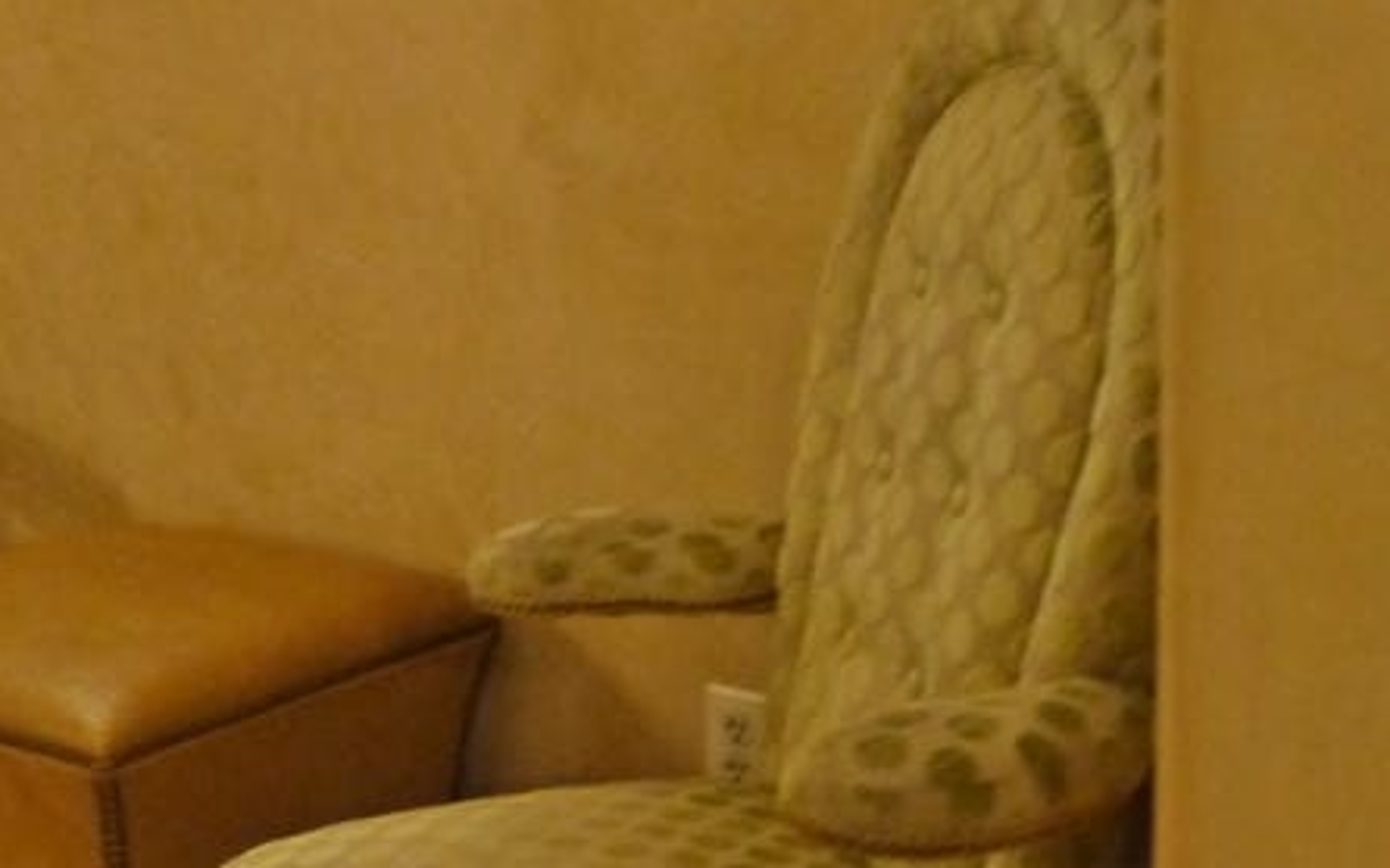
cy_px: 674
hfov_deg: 25.6
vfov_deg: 16.2
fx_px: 3030
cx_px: 365
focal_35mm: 80
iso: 1600
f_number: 3.5
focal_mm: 14
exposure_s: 1/13
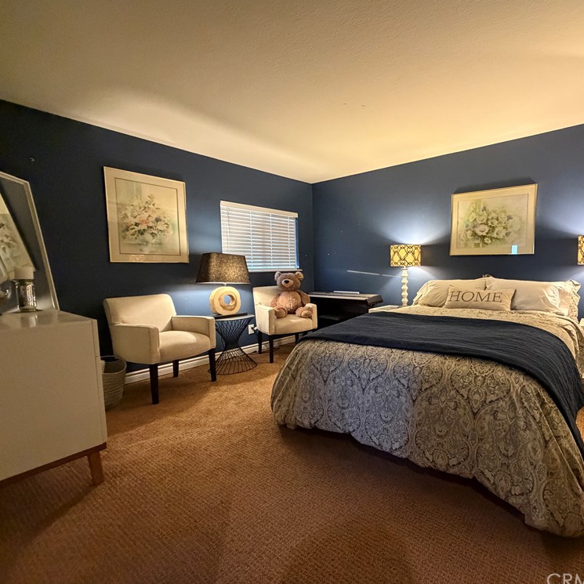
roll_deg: +0.3
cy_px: 291
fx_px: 324
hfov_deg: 81.5
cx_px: 383
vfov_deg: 84.0
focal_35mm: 17
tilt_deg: -3.4
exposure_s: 1/60
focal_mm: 2.22
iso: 800
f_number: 2.2
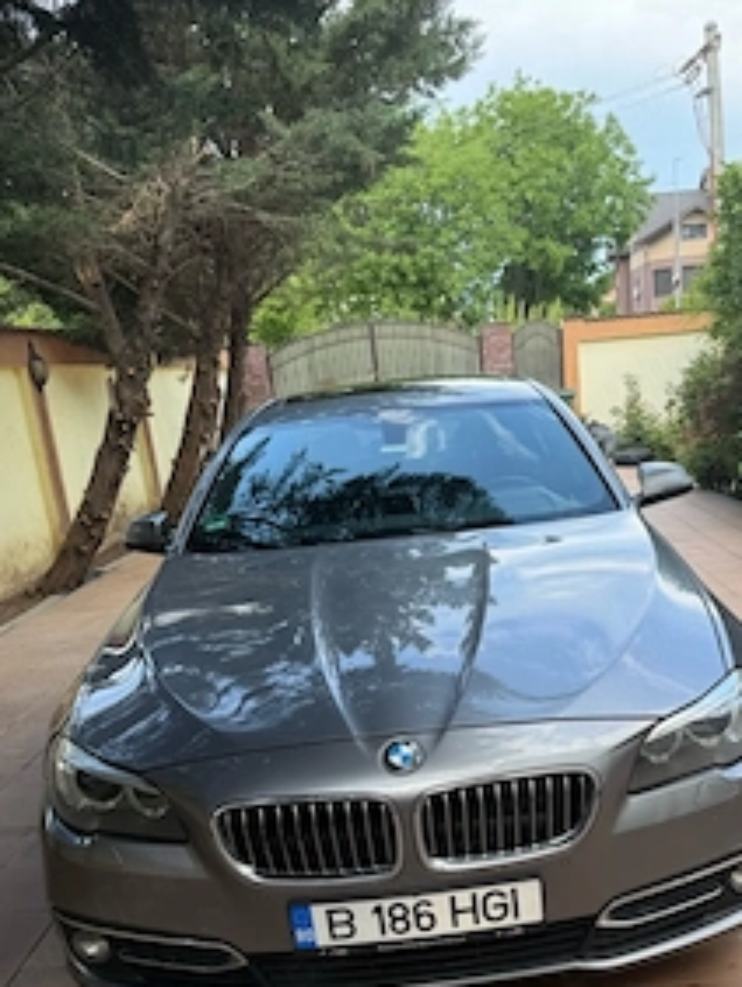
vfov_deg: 52.6
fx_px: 970
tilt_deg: -21.1
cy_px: 676
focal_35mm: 34
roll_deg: +8.0
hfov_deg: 41.5
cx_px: 466
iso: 80
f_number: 1.78
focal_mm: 6.76
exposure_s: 1/559
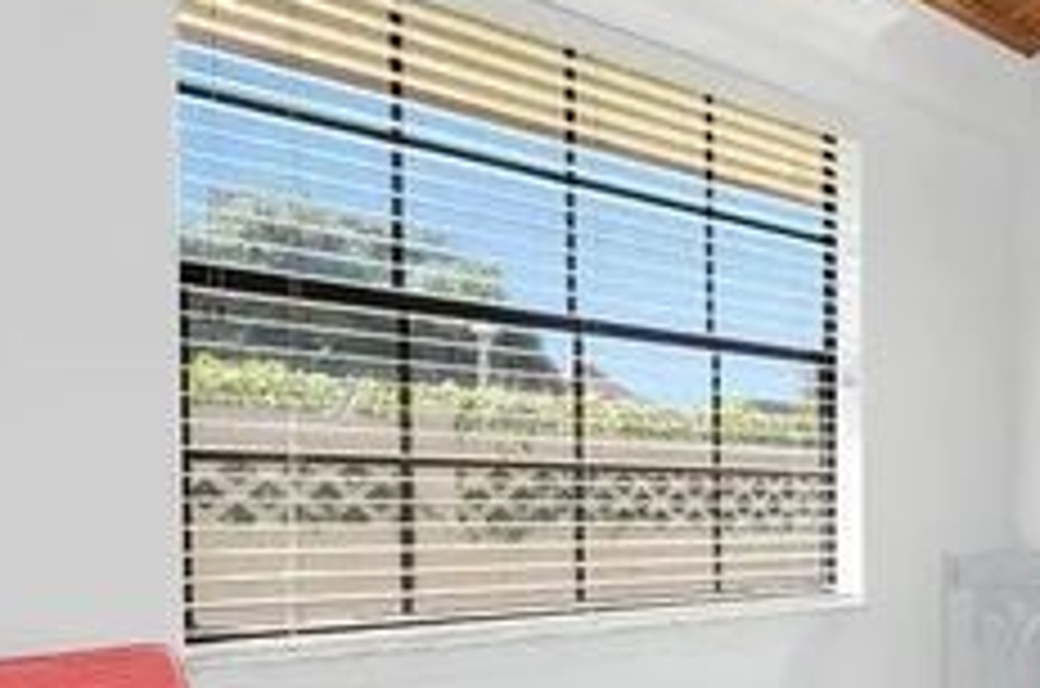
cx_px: 1175
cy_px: 533
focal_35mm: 36
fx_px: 1038
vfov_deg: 35.7
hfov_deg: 41.1
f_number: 8
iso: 100
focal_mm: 13
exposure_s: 1/3
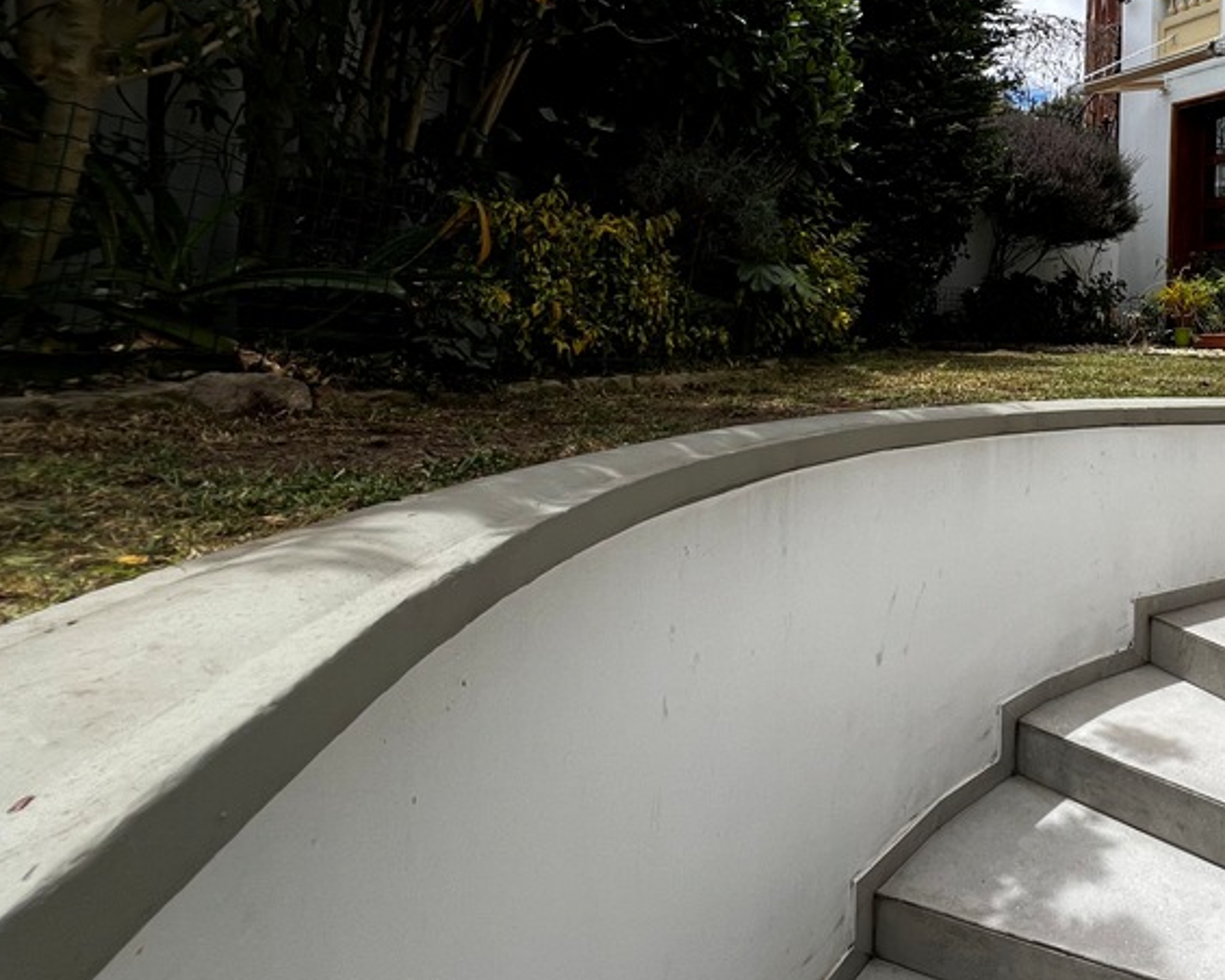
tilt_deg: -0.9
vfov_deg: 59.3
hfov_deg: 62.0
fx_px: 834
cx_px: 1084
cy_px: 319
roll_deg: -1.6
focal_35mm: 23
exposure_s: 1/1179
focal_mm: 1.57
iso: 32
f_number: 1.8
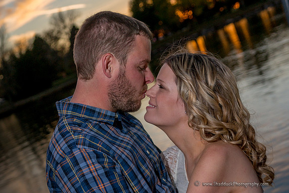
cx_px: 144
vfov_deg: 43.6
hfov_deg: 61.9
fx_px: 241
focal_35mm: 30
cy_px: 96
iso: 250
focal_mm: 30
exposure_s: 1/800
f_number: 2.8
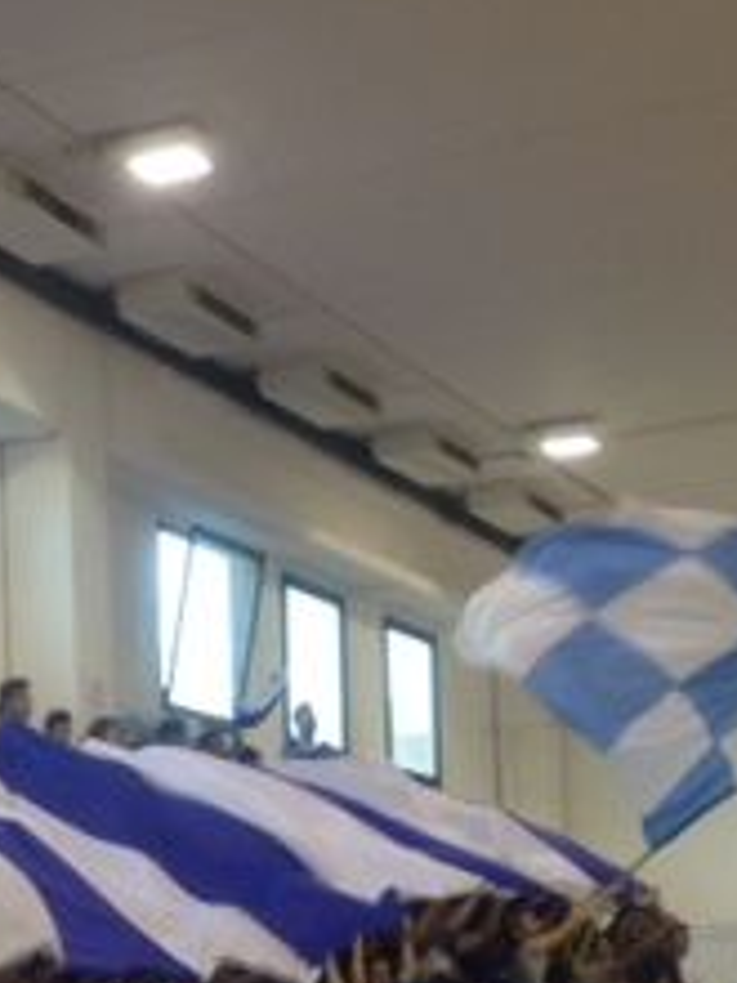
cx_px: 0
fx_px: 2896
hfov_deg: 14.3
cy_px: 836
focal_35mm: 102
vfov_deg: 19.0
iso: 64
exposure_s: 1/40
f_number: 2.4
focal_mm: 4.28
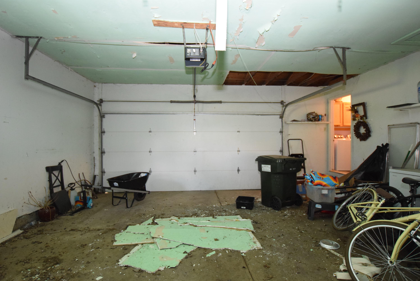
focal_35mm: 17
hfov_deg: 92.4
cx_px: 210
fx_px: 201
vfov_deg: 69.8
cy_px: 140
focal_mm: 11.5
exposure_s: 1/60
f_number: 3.5
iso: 3200
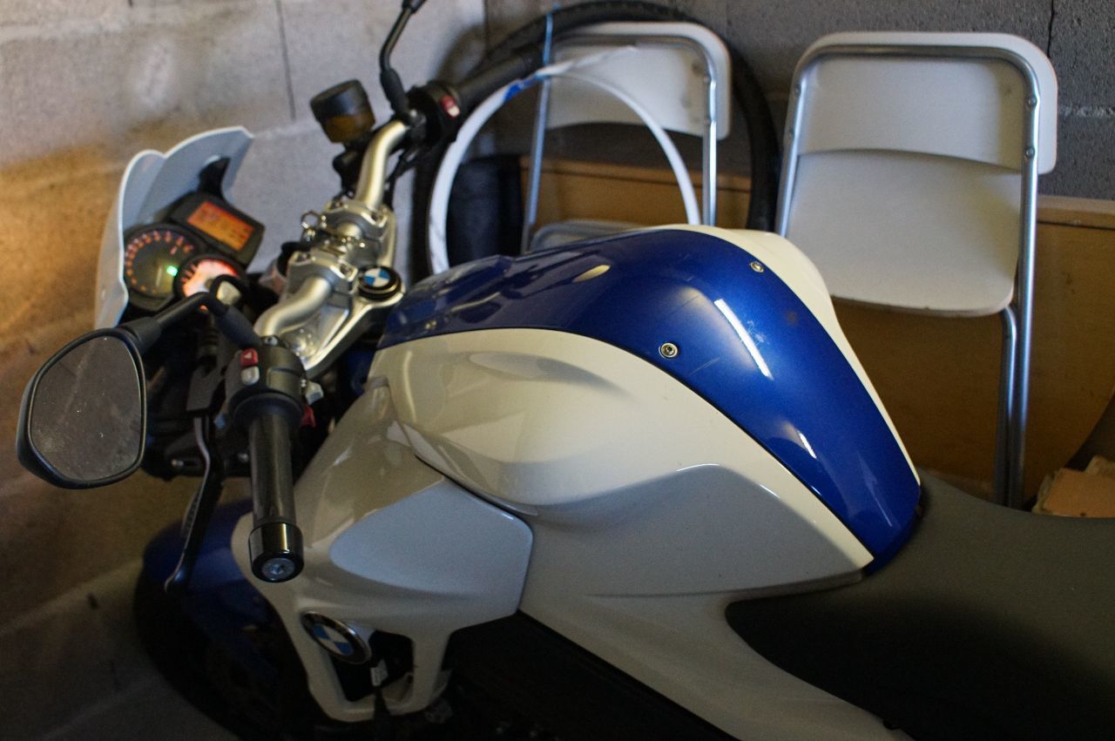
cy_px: 370
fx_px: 1114
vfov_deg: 36.8
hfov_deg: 53.2
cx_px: 558
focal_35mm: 36
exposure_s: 1/80
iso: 3200
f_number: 4.5
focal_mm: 24
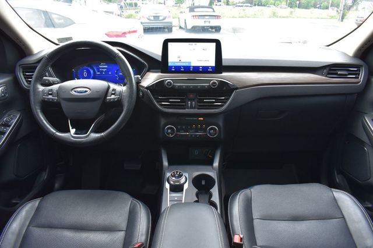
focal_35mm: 27
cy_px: 124
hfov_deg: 67.4
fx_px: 280
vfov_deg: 47.9
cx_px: 186
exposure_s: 1/50
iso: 400
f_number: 8
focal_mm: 18
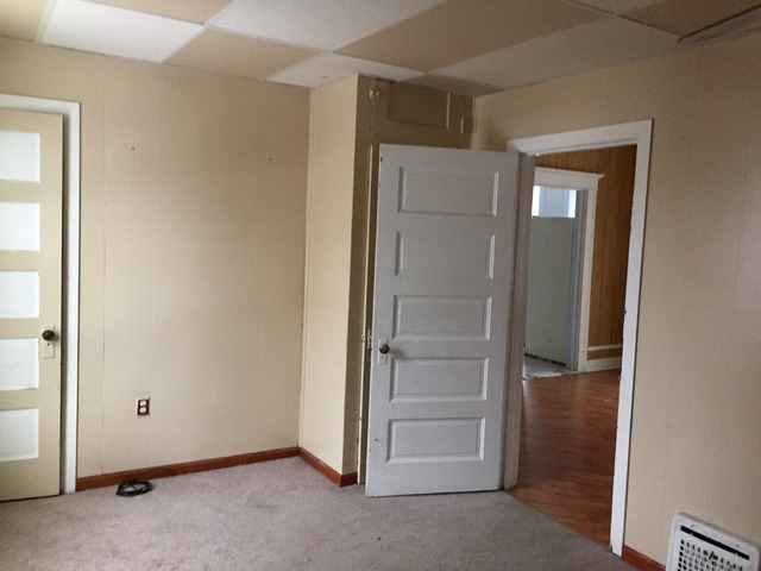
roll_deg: -0.2
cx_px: 380
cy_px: 286
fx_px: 638
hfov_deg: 61.7
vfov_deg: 48.2
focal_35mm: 29
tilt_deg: -3.8
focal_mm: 4.15
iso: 250
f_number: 2.2
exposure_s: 1/24
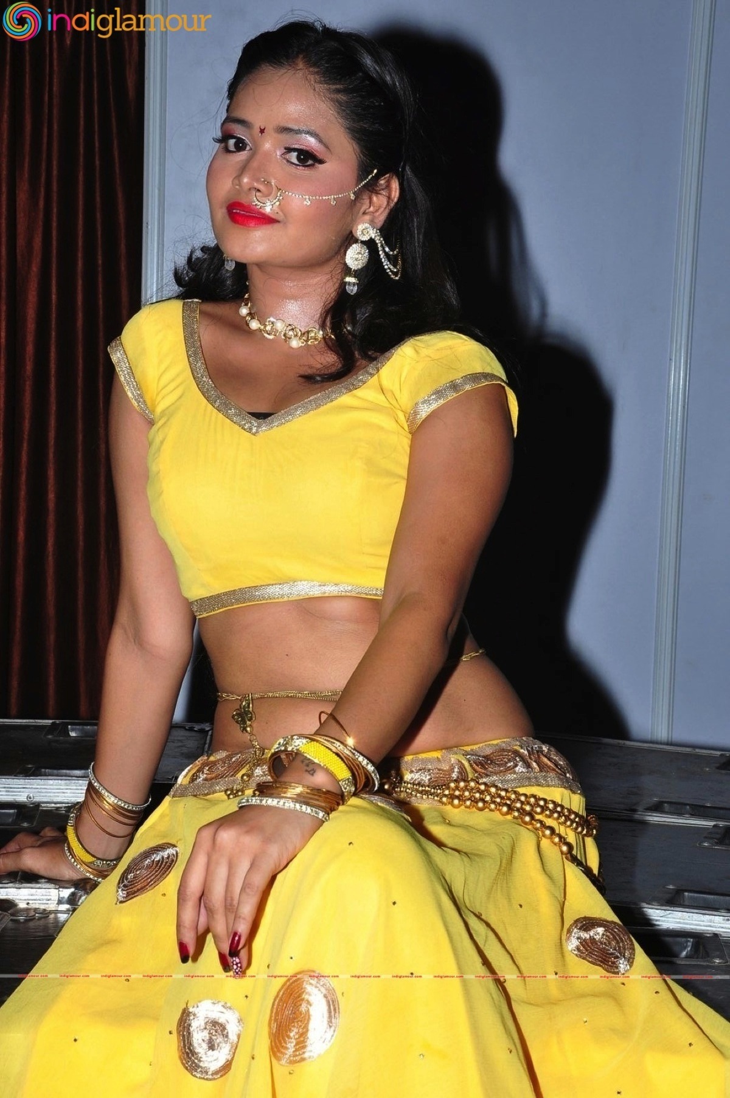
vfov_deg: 26.0
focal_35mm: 78
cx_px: 365
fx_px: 2378
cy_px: 549
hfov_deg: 17.5
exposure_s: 1/125
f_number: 14
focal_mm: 52
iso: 500
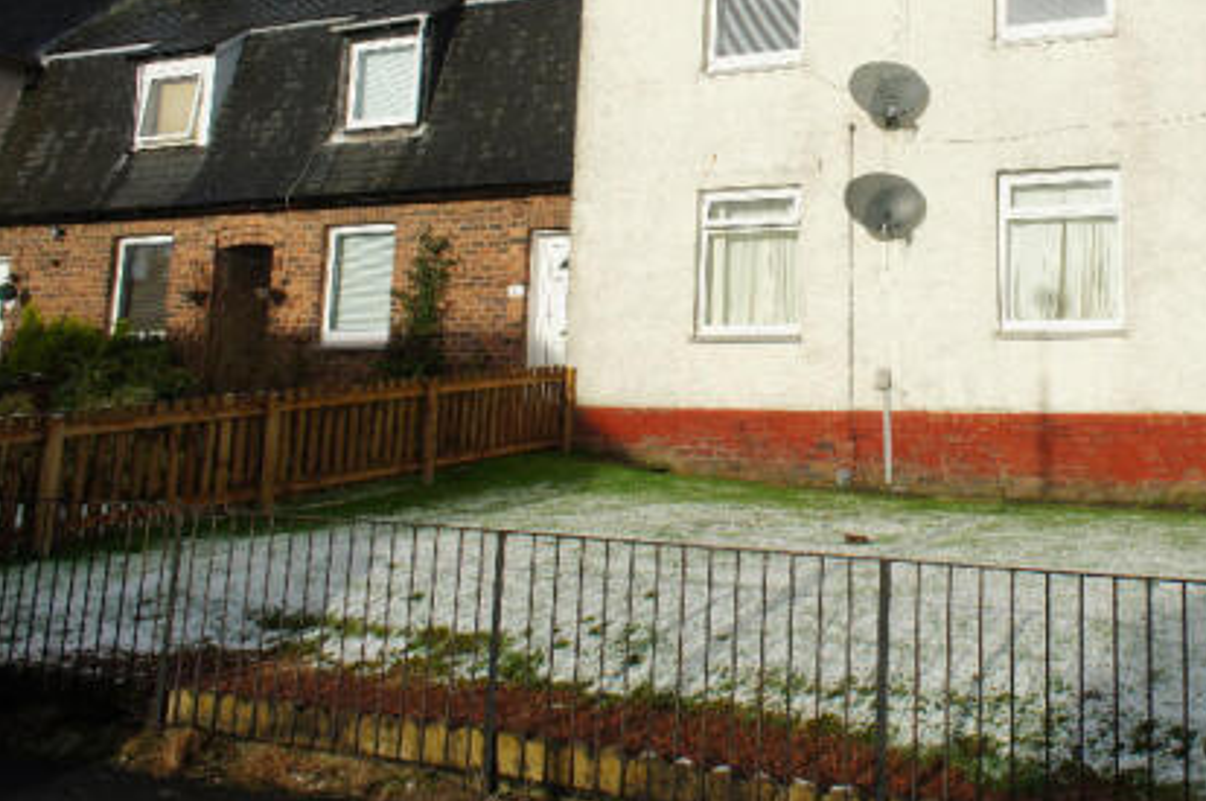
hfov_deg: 49.6
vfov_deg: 34.3
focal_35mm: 38
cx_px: 833
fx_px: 1271
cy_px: 207
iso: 200
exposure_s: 1/250
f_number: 11
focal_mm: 16
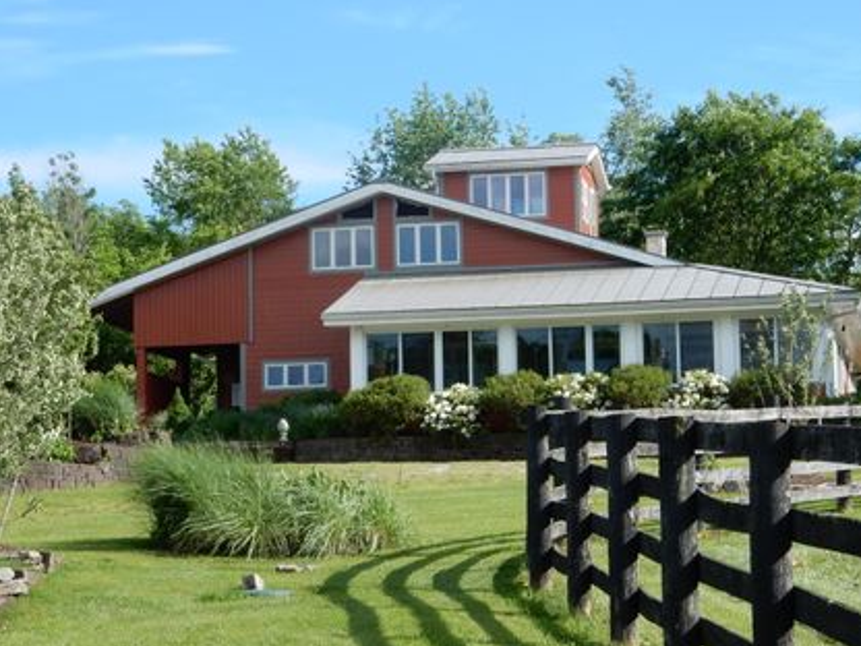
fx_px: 2512
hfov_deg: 19.4
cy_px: 322
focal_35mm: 101
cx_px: 515
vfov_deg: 14.6
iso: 125
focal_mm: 14.9
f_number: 5
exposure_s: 1/400
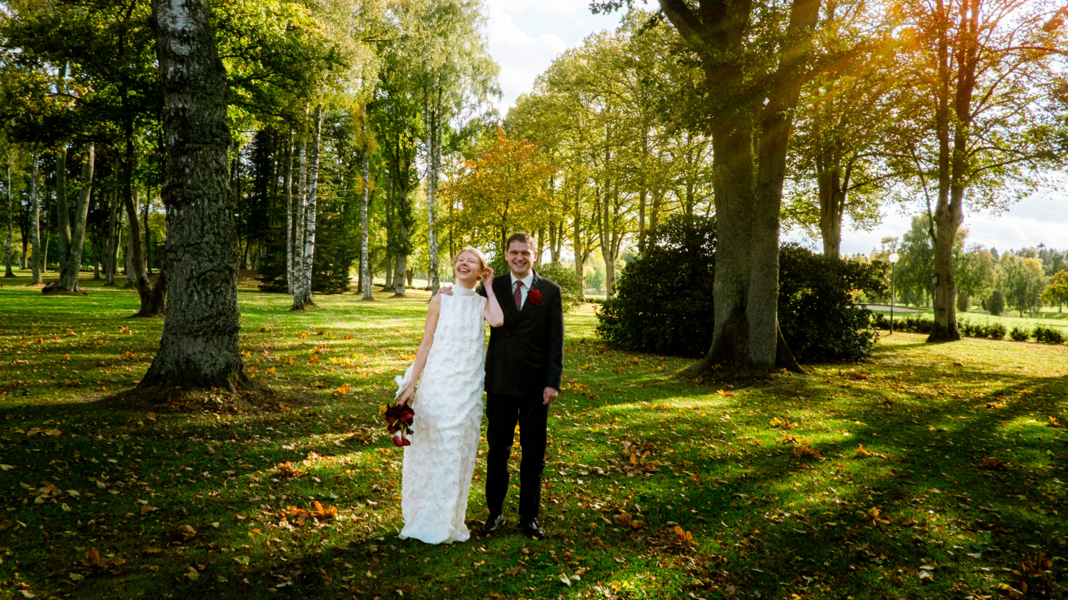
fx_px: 821
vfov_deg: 40.1
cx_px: 542
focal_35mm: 29
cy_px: 270
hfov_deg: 66.1
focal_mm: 18
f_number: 16
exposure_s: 1/125
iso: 400
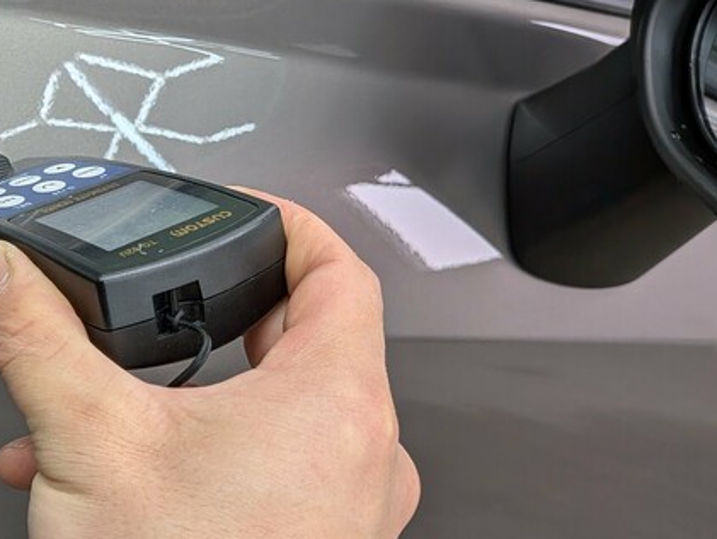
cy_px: 169
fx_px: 1181
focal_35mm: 57
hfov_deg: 29.8
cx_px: -100
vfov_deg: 25.5
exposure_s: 1/246
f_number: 1.7
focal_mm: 4.53
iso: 26
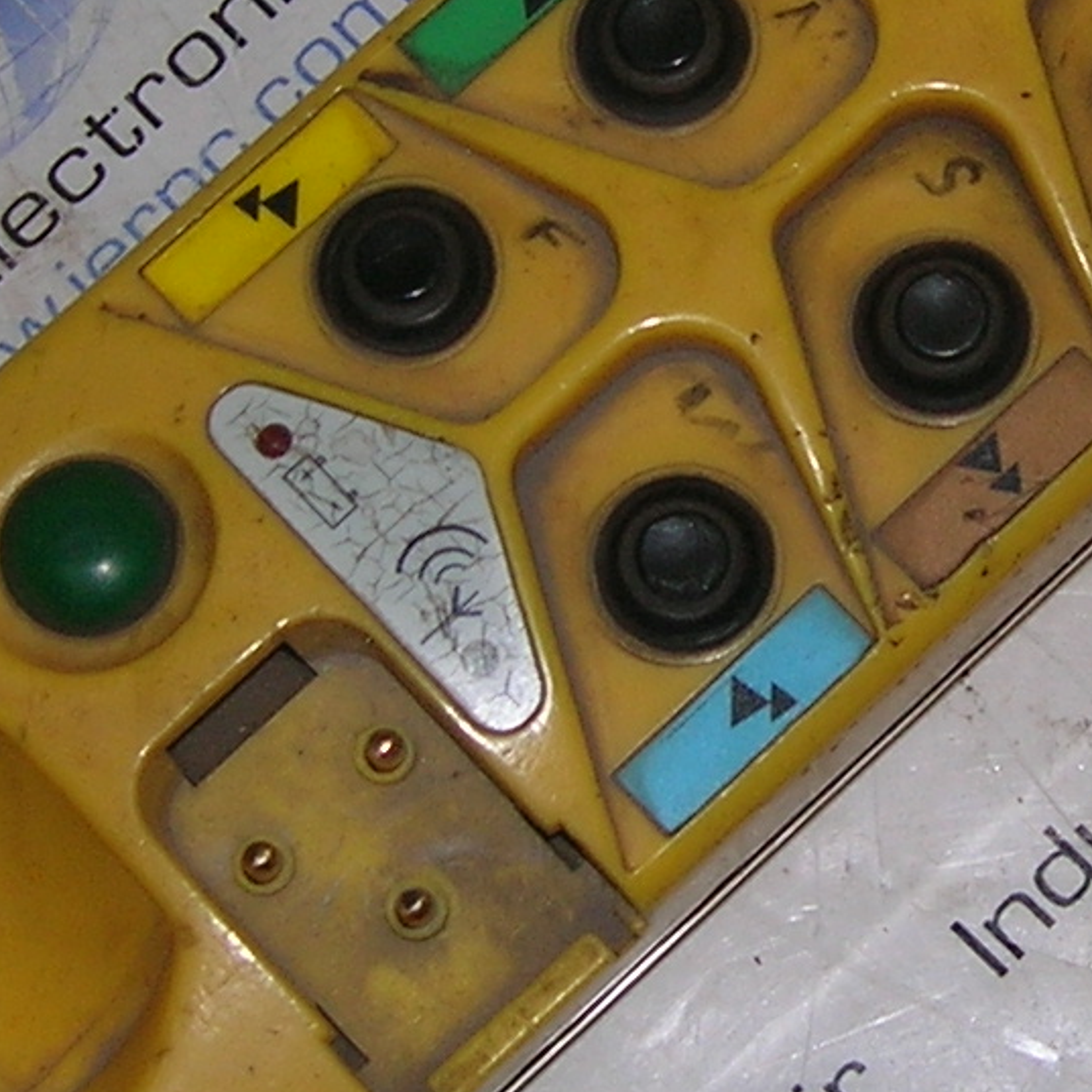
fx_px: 4568
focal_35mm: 128
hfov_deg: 13.5
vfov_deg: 13.6
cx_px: 1039
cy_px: 285
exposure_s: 1/60.1
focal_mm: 5.7
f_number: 2.9
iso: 50
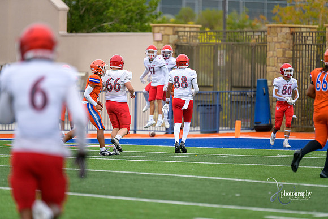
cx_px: 164
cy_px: 110
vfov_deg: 4.6
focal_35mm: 300
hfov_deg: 6.9
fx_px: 2734
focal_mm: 300
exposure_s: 1/1000
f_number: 2.8
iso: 640
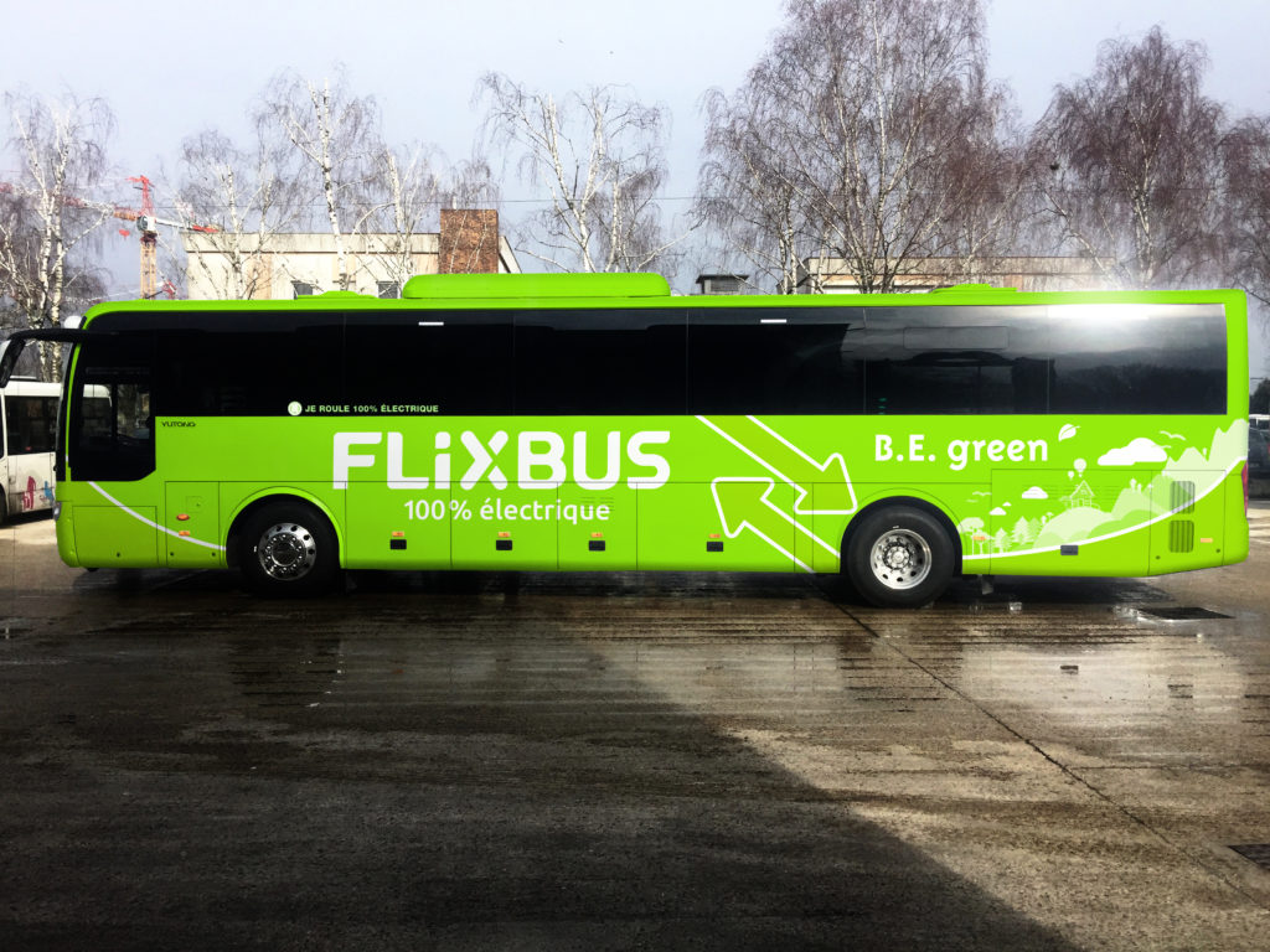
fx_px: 1064
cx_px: 635
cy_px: 476
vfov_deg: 48.2
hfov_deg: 61.7
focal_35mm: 29
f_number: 2.2
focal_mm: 4.15
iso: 32
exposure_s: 1/2639
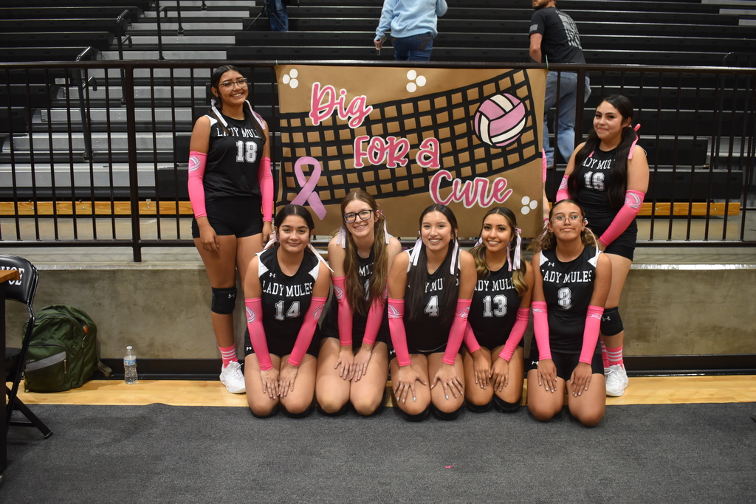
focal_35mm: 34
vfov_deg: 38.4
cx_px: 378
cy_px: 252
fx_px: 725
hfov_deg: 55.1
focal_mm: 23
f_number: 3.8
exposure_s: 1/60
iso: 900
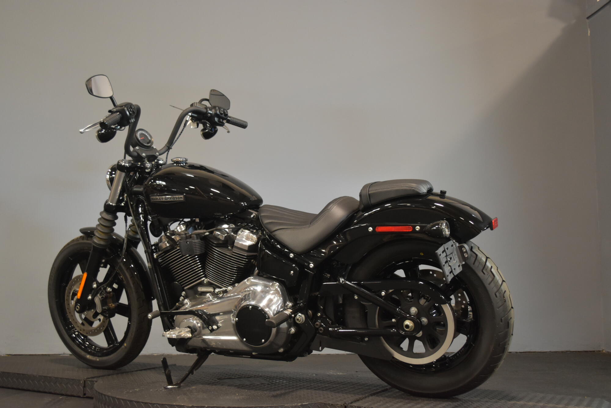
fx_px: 662
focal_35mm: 39
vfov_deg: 34.2
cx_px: 306
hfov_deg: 49.5
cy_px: 204
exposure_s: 1/30
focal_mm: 26
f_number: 4.2
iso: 1400
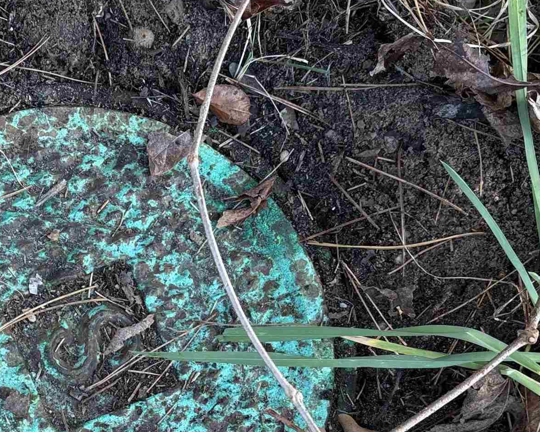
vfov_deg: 22.3
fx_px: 1055
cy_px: 432
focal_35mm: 66
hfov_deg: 28.1
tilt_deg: -76.5
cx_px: 104
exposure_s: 1/203
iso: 64
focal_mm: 5.96
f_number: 1.6
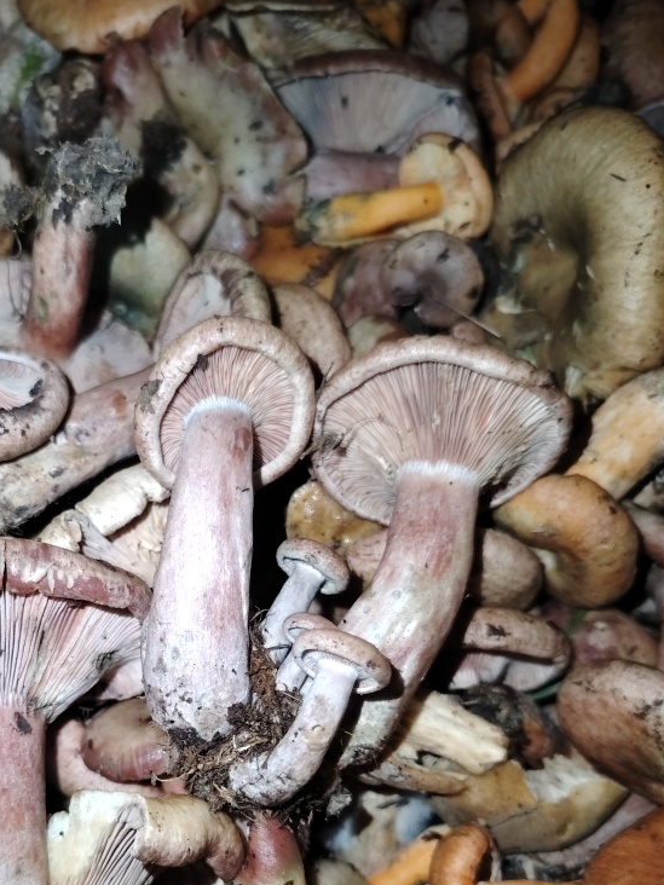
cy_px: 635
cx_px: 189
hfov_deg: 39.9
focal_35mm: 35
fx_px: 895
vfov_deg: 51.0
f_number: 1.75
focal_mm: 5.25
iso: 2241
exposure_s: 1/100
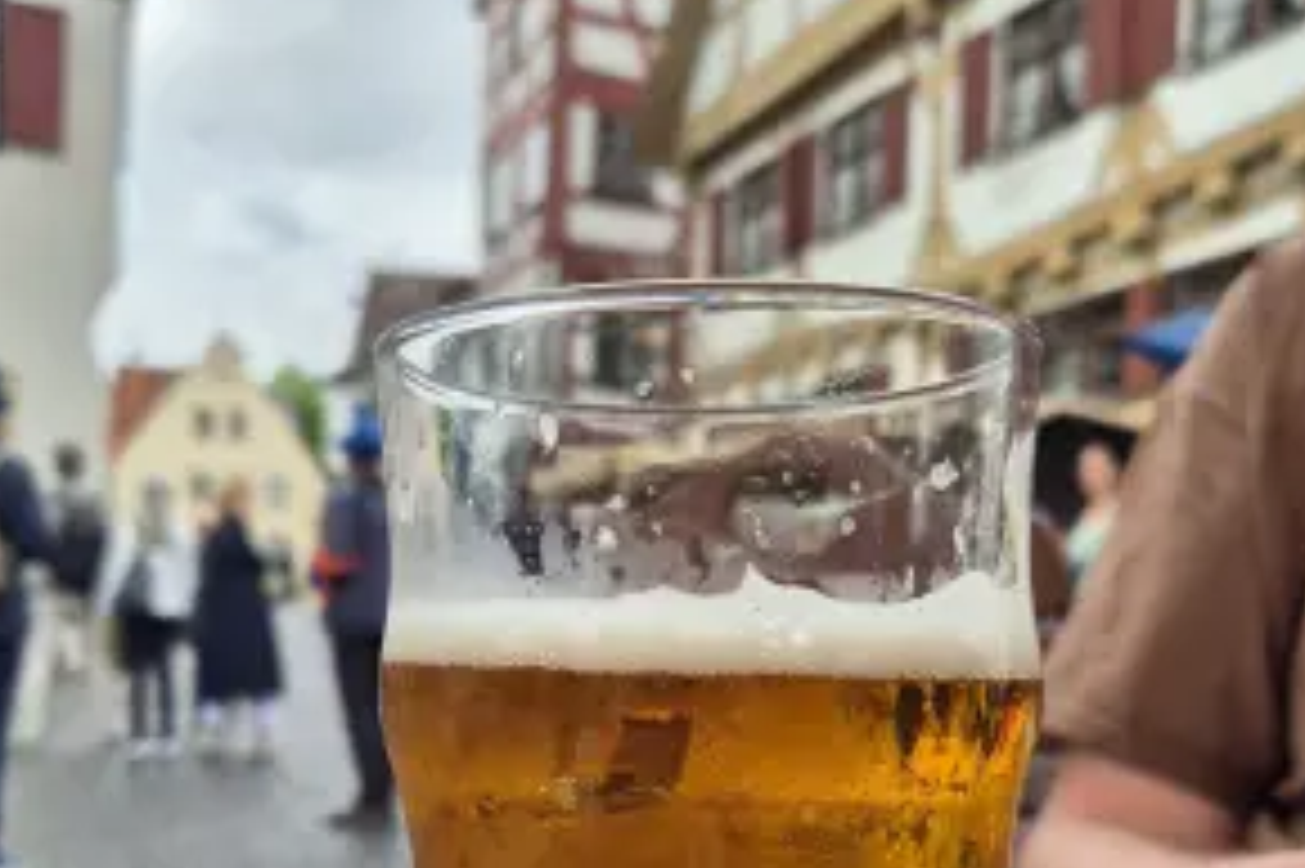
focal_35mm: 33
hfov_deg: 57.2
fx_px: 1196
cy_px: 760
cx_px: 662
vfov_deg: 37.6
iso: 25
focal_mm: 5.4
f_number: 1.8
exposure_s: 1/1250
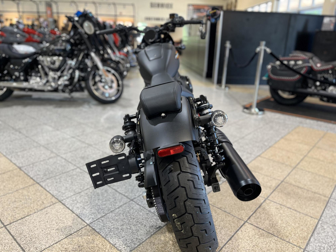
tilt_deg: -18.8
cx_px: 168
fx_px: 252
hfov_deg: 67.3
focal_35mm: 26
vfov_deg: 53.1
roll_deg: -1.8
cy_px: 126
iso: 100
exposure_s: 1/60
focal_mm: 5.1
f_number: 1.6
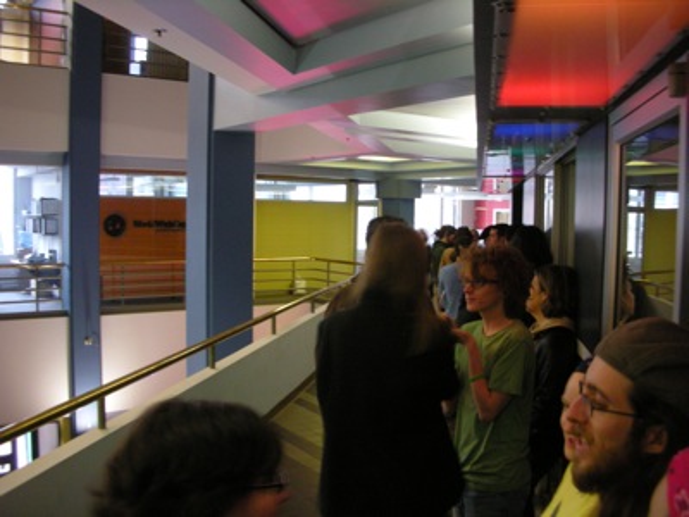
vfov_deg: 40.7
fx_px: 697
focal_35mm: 35
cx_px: 344
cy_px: 258
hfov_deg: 52.6
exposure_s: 1/3.7
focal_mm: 5.8
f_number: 2.8
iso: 200
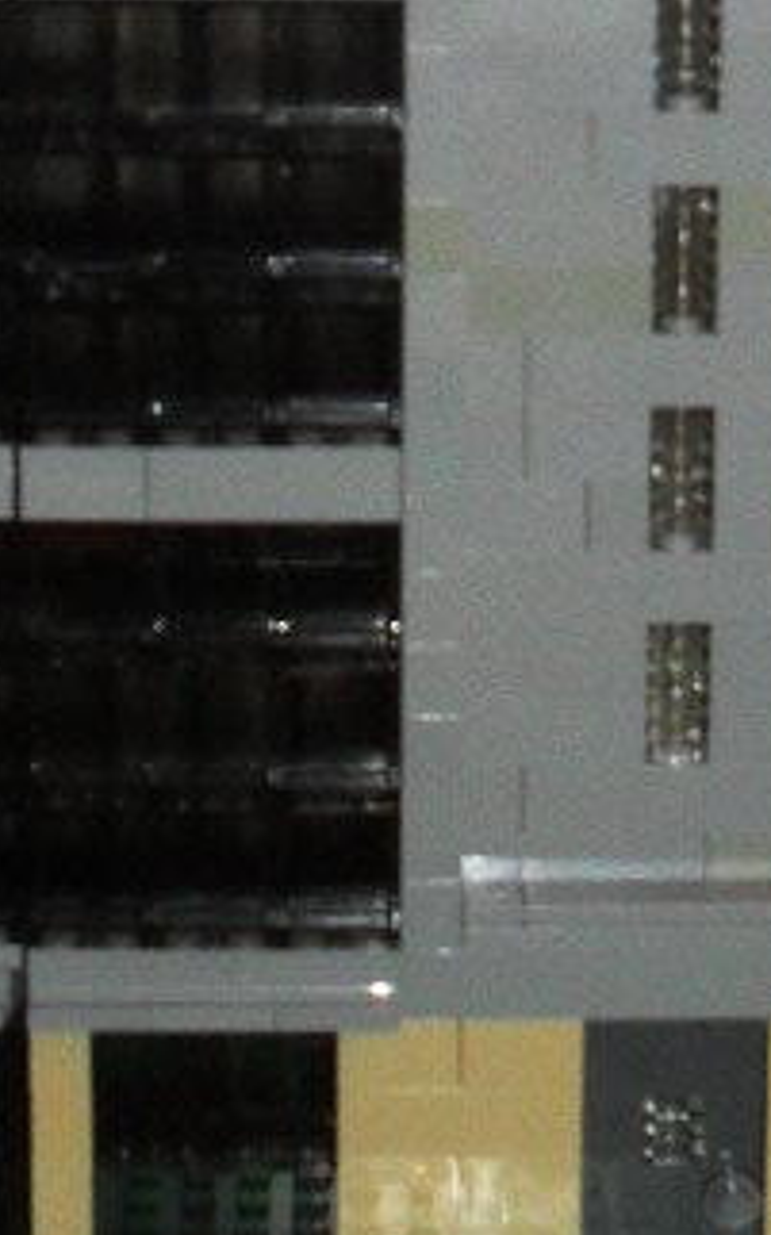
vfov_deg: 17.0
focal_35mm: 118
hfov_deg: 11.1
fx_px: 3971
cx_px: 522
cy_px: -188
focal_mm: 6.3
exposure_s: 1/45
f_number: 3.2
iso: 200
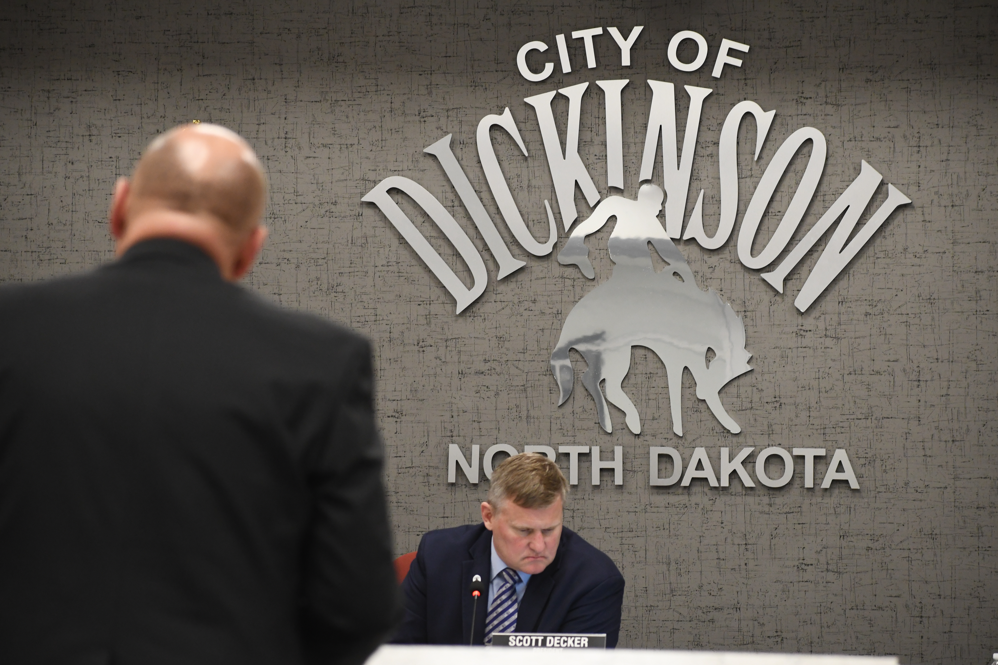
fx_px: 4990
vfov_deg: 7.6
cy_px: 332
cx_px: 499
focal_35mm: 180
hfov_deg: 11.4
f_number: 5
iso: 2000
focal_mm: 120
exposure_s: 1/100
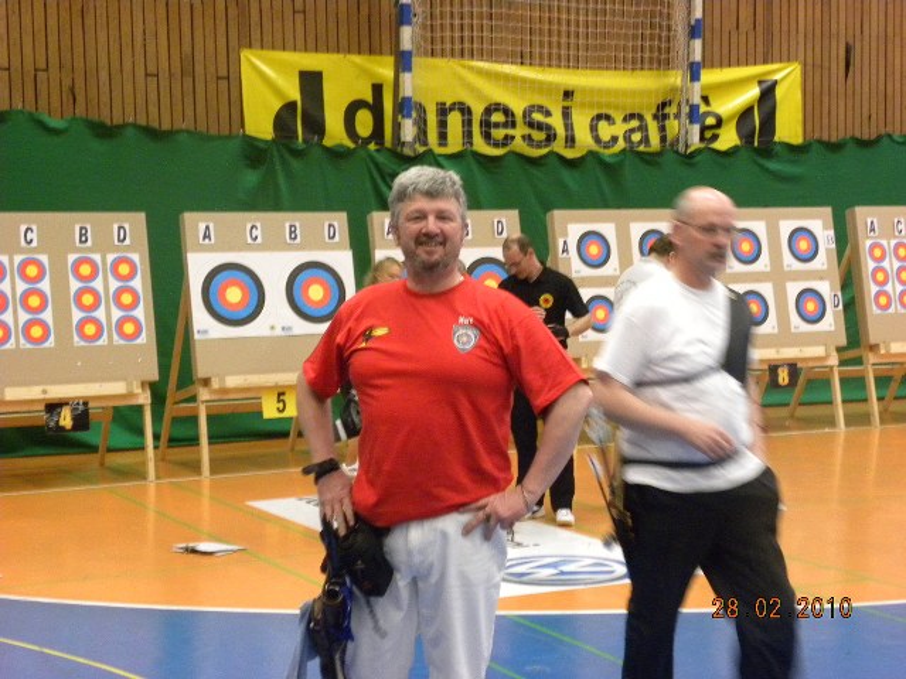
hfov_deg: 29.4
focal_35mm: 66
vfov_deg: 22.3
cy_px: 340
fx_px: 1727
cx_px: 453
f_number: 3.5
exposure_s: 1/25.2
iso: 400
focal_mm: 11.8
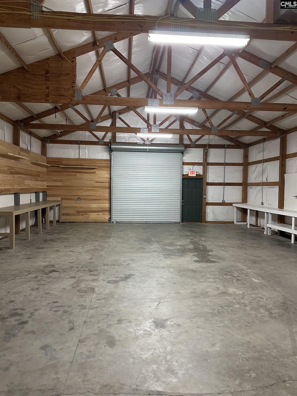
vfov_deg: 71.6
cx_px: 148
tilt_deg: +0.6
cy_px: 198
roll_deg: -1.2
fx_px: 275
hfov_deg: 56.8
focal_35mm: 24
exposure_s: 1/60
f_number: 1.78
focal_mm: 6.86
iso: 500
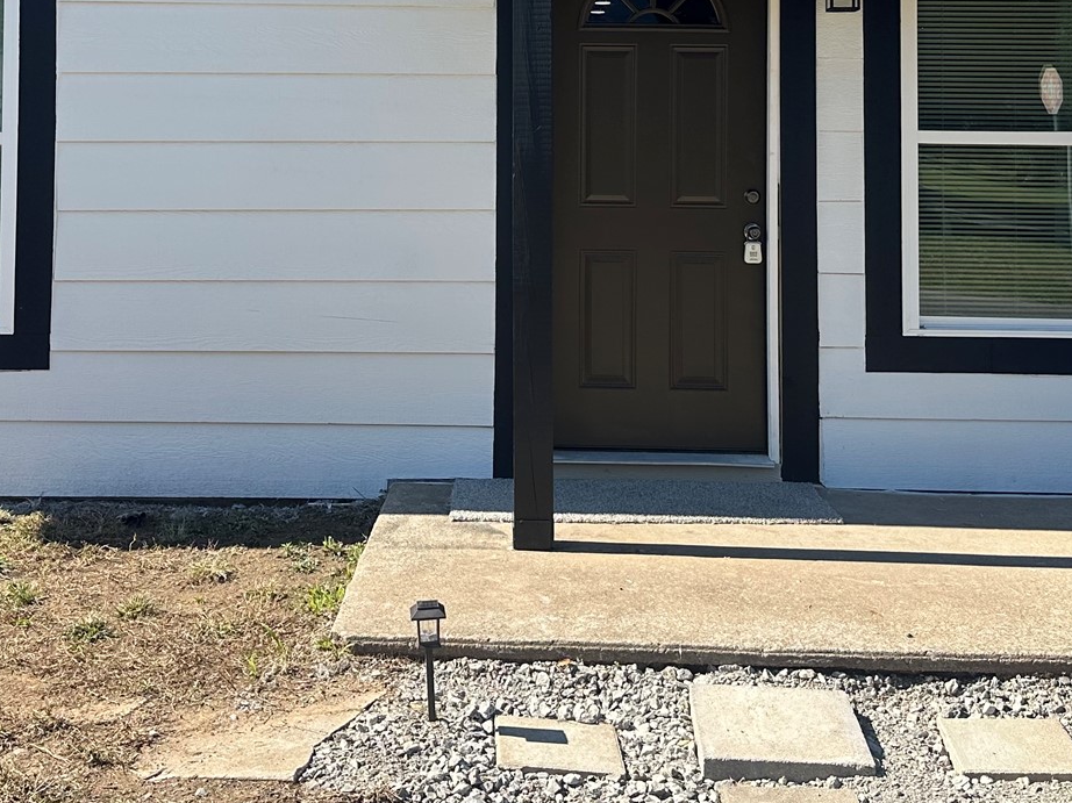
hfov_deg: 38.2
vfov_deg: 27.9
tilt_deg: +1.3
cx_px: 491
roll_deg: -1.4
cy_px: 69
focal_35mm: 50
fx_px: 1548
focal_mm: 6.86
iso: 80
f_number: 1.78
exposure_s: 1/2732
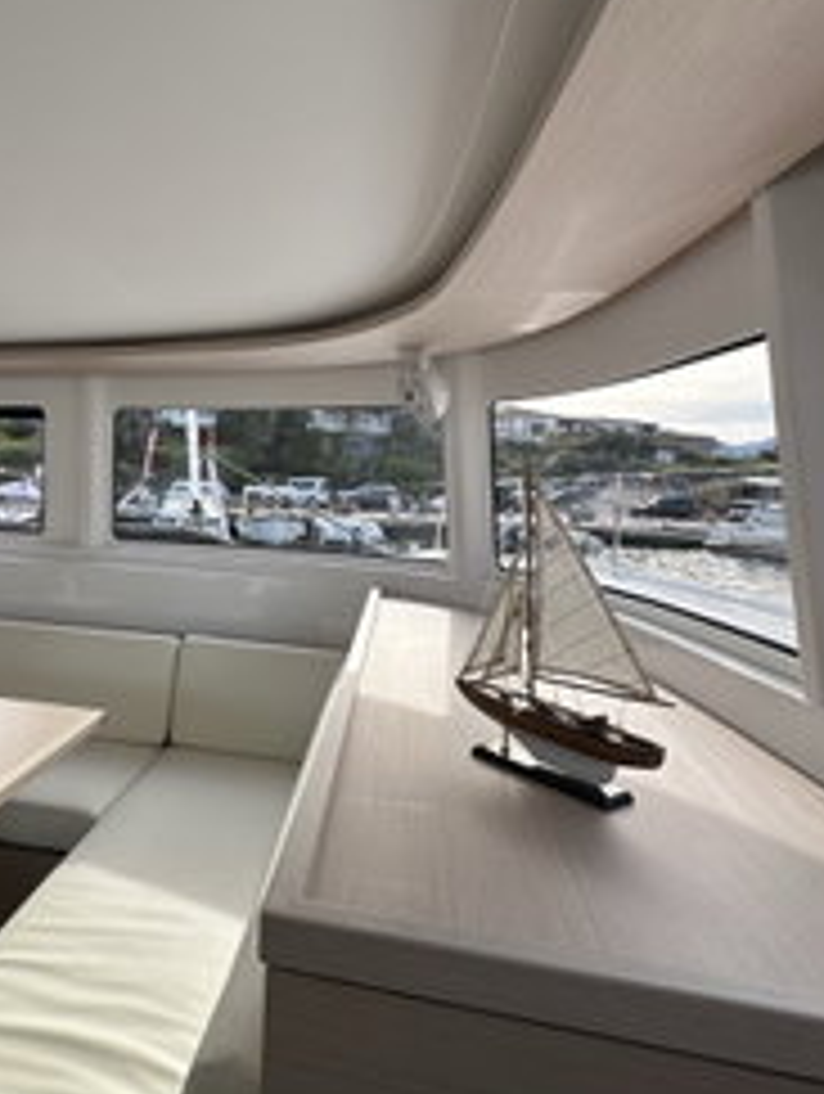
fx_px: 728
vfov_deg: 73.0
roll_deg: -2.4
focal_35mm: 23
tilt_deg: +3.4
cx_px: 225
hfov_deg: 56.6
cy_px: 437
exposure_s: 1/335
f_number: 2.2
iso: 40
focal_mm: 2.22
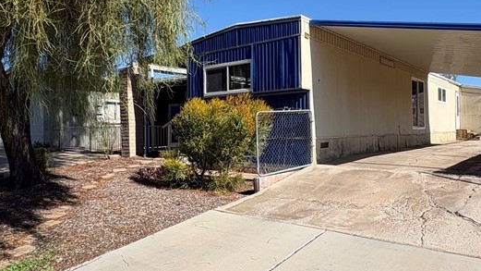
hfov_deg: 64.0
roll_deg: +0.5
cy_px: 122
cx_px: 276
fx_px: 383
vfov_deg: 38.9
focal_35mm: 30
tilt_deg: +1.3
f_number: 2.2
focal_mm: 2.22
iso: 50
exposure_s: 1/2208
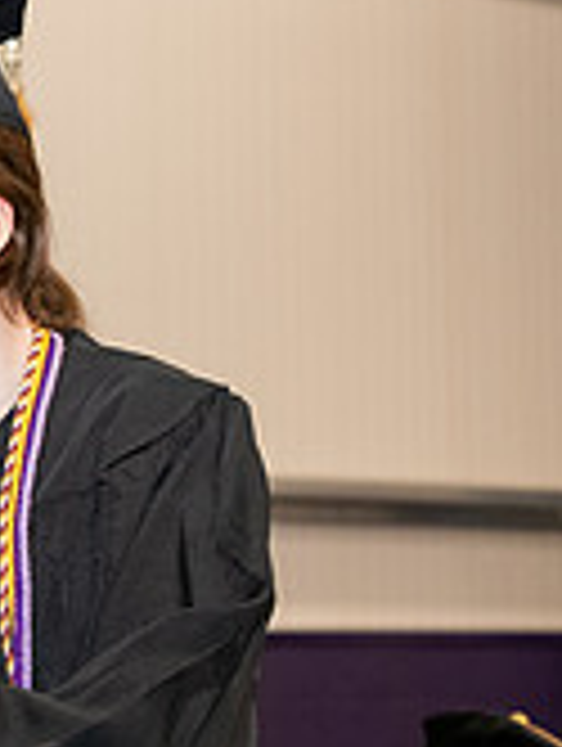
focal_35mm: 235
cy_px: 592
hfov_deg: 6.2
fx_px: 5074
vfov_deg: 8.4
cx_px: -553
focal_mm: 70
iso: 2000
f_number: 5
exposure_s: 1/200
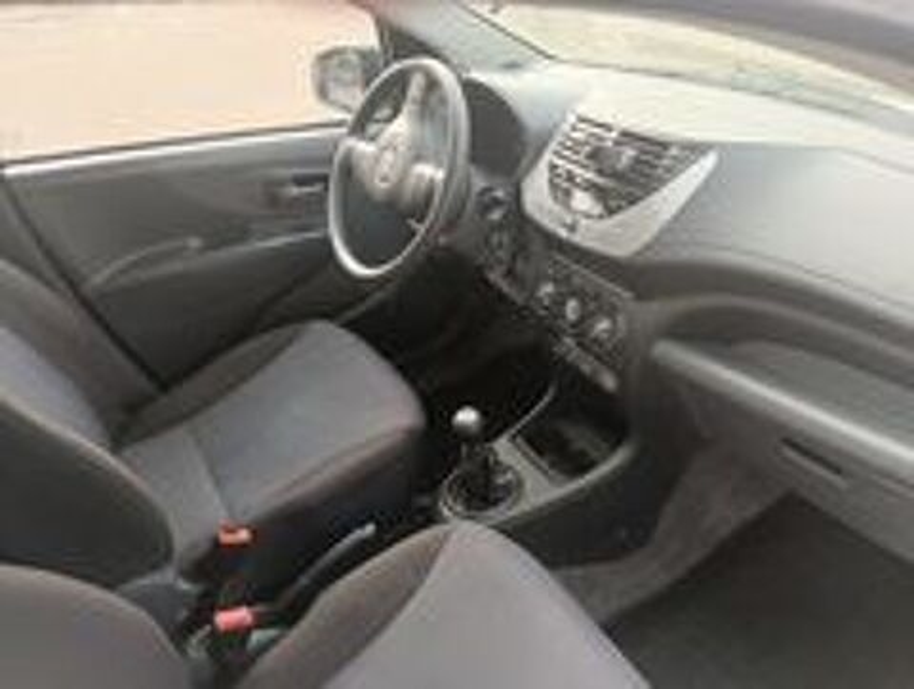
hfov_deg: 67.2
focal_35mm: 26
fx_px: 688
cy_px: 344
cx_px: 457
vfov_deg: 53.2
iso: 90
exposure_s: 1/50
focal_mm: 3.96
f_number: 1.8
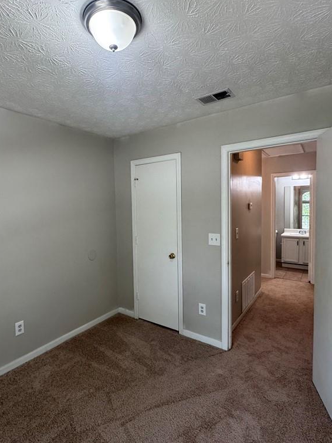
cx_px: 144
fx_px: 243
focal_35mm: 19
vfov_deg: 84.7
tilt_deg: -2.6
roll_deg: +1.1
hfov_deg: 68.4
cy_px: 220
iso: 320
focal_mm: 2.22
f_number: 2.2
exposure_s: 1/120
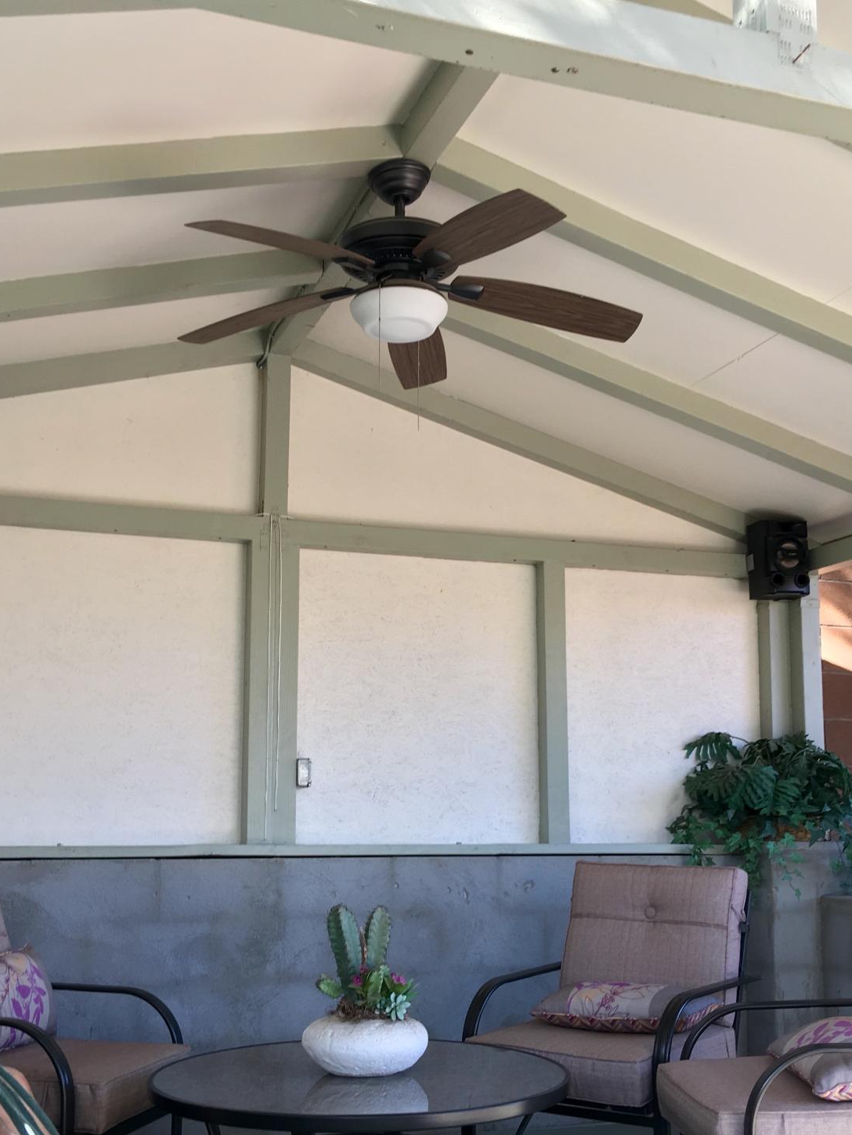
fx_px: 1312
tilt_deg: +5.9
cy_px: 708
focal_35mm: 40
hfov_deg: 36.0
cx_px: 421
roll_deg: -0.1
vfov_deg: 46.4
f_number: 2.2
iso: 25
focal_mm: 4.15
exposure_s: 1/60
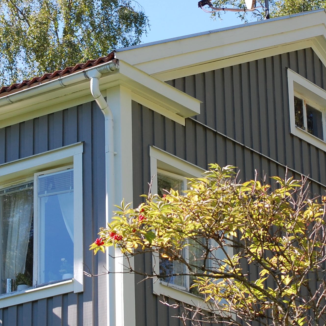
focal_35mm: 158
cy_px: 121
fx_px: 1683
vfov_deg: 11.1
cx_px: 153
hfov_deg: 11.1
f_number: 8
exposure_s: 1/250
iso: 200
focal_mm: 55
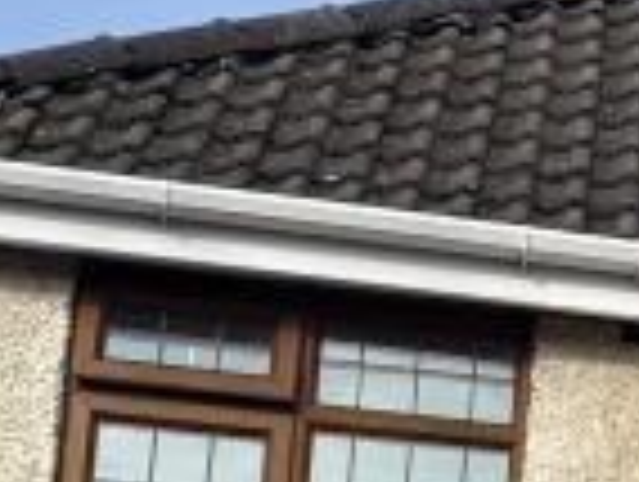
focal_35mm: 187
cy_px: 950
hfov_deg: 9.6
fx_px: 3458
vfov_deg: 7.6
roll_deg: -2.1
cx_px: 1426
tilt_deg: +10.7
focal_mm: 5.96
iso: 50
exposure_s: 1/3021
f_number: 1.6
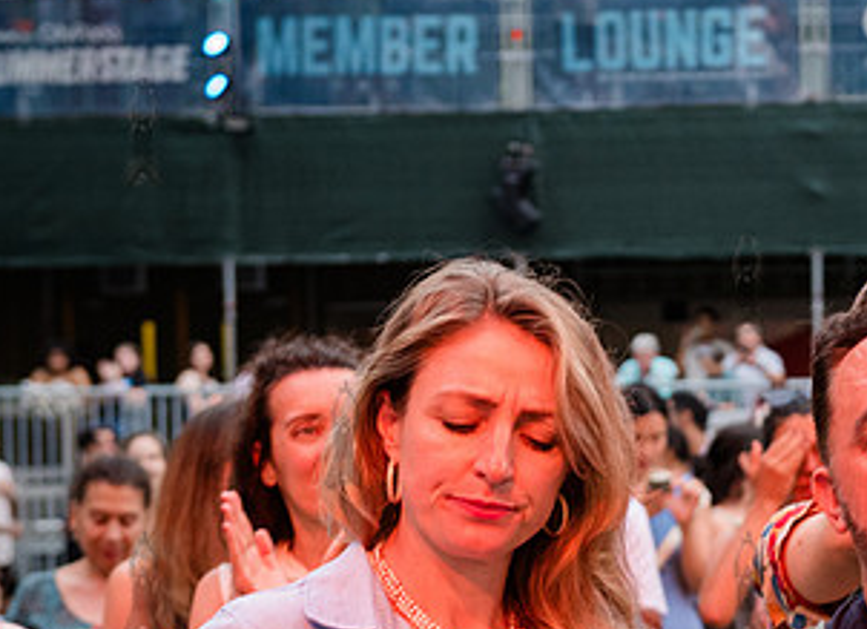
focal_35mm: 130
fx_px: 3218
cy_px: 644
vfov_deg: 11.0
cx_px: 816
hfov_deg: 15.1
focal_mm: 55
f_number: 4
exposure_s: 1/320
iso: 2000
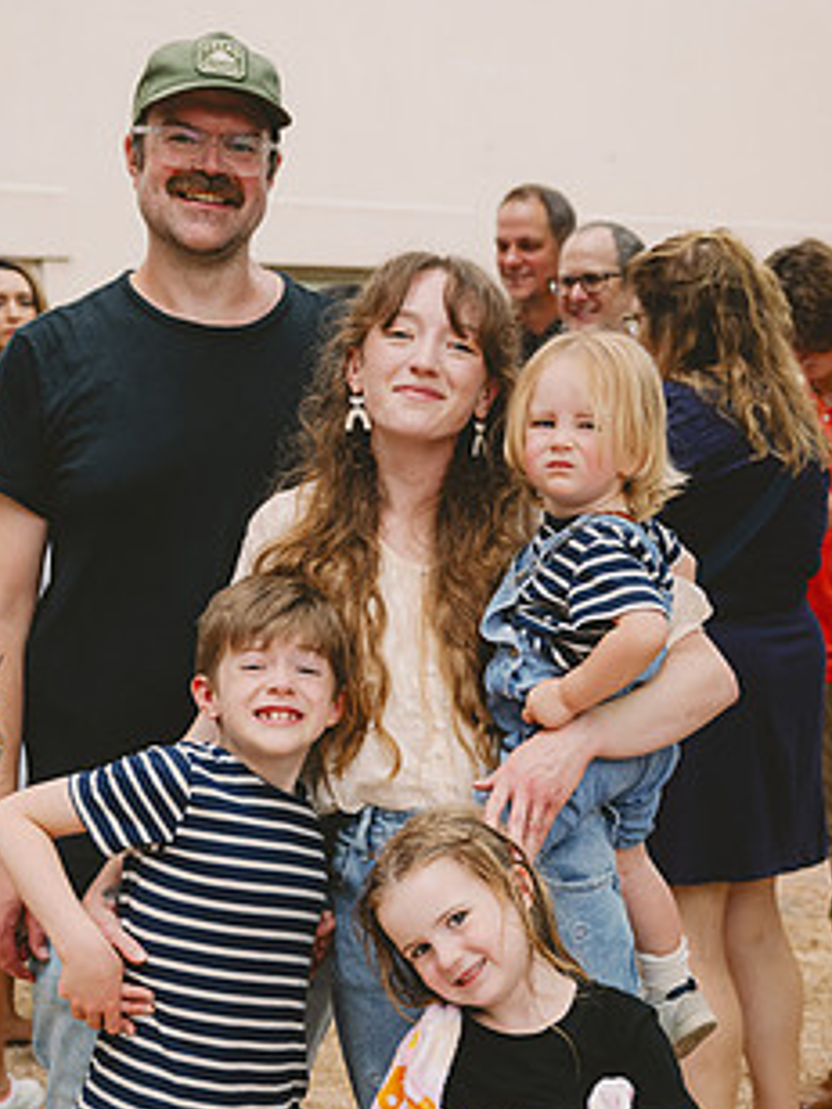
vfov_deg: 26.6
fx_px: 2339
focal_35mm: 73
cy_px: 673
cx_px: 321
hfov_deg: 20.1
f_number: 4.5
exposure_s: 1/1250
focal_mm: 52
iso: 1250
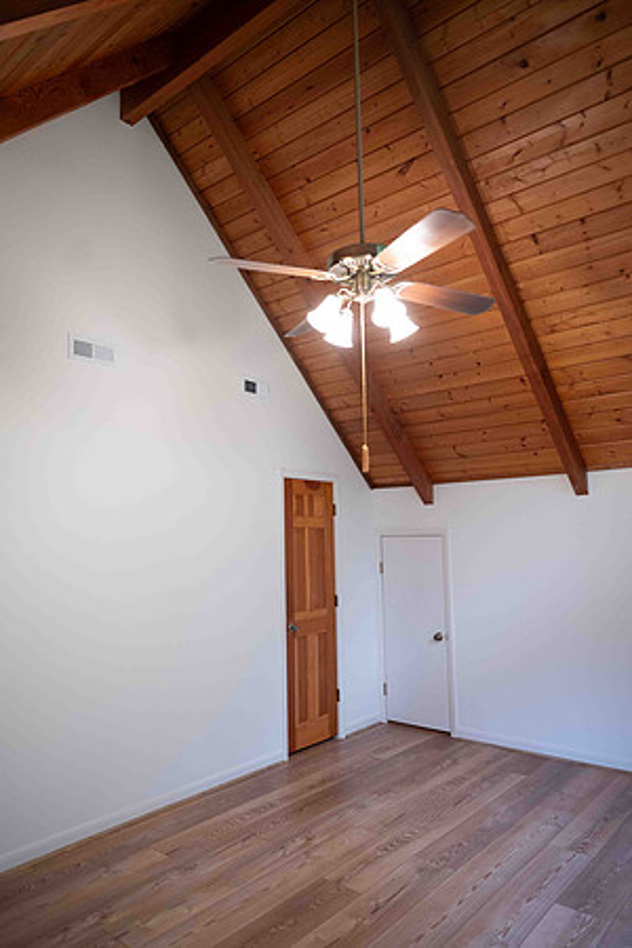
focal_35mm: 24
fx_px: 632
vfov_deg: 73.7
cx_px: 316
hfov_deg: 53.1
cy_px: 474
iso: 2000
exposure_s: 1/250
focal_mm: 24
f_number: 2.5
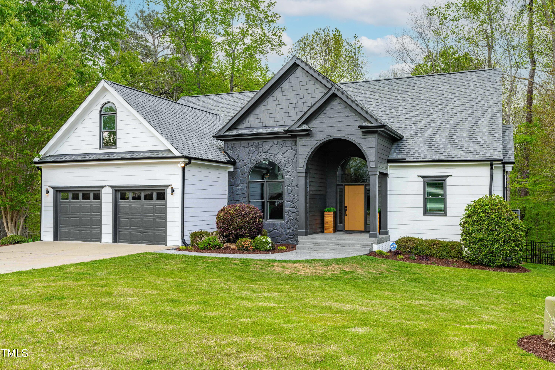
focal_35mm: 33
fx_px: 509
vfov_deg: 40.0
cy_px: 185
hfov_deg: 57.2
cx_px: 278
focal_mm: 33
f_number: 8
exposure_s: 1/160
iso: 250
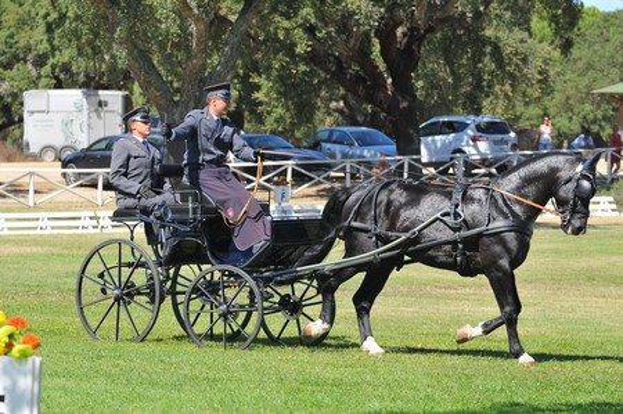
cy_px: 207
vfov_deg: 7.3
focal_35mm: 188
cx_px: 312
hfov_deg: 11.0
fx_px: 3241
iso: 250
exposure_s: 1/640
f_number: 5
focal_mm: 125
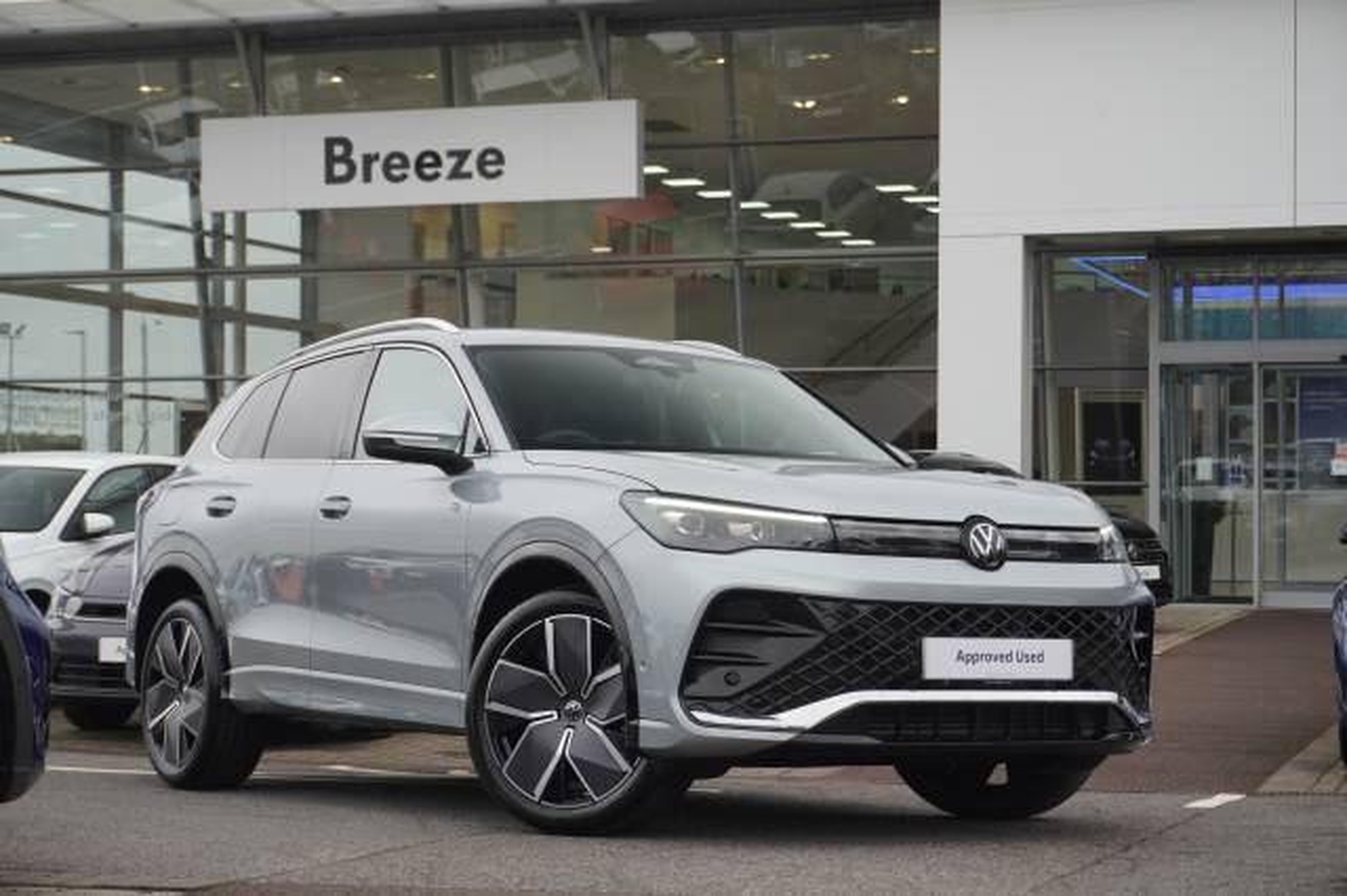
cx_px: 674
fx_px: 2524
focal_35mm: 68
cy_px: 448
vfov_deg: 20.1
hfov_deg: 29.9
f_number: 5.6
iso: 500
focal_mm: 45
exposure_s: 1/160
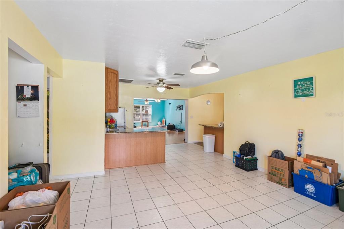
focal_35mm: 16
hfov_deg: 96.8
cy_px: 114
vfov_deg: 73.7
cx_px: 172
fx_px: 153
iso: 400
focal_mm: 16
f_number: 8
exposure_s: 1/25
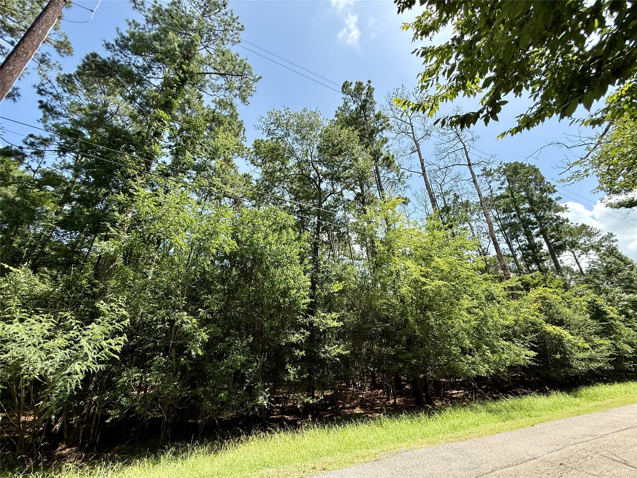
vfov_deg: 85.7
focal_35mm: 14
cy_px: 239
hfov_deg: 102.1
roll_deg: +1.4
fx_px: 258
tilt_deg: +23.5
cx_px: 318
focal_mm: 2.22
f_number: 2.2
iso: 64
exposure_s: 1/888
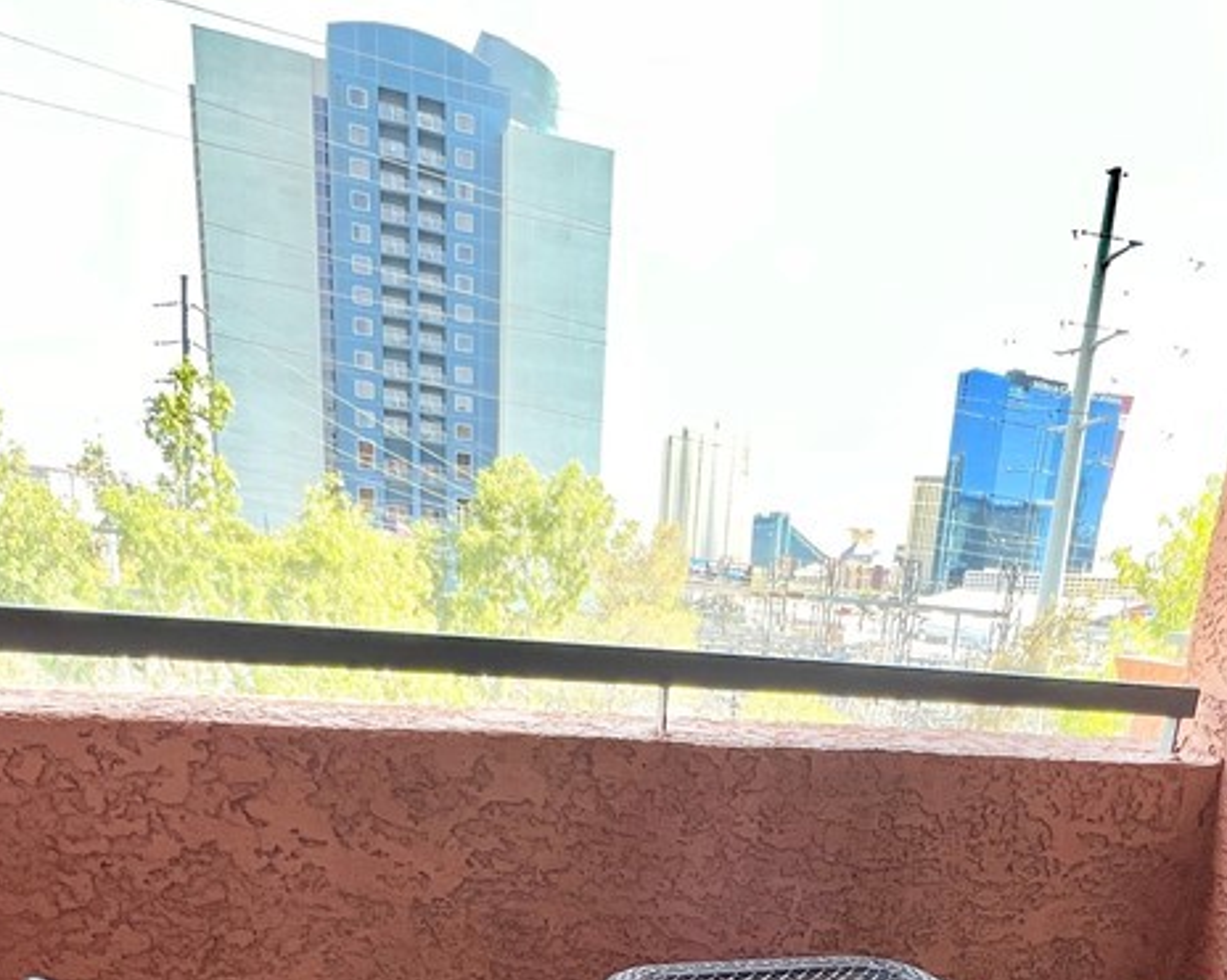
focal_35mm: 28
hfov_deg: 61.7
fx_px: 1017
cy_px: 959
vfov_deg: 44.5
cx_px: 732
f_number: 1.8
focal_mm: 1.57
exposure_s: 1/99
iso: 64
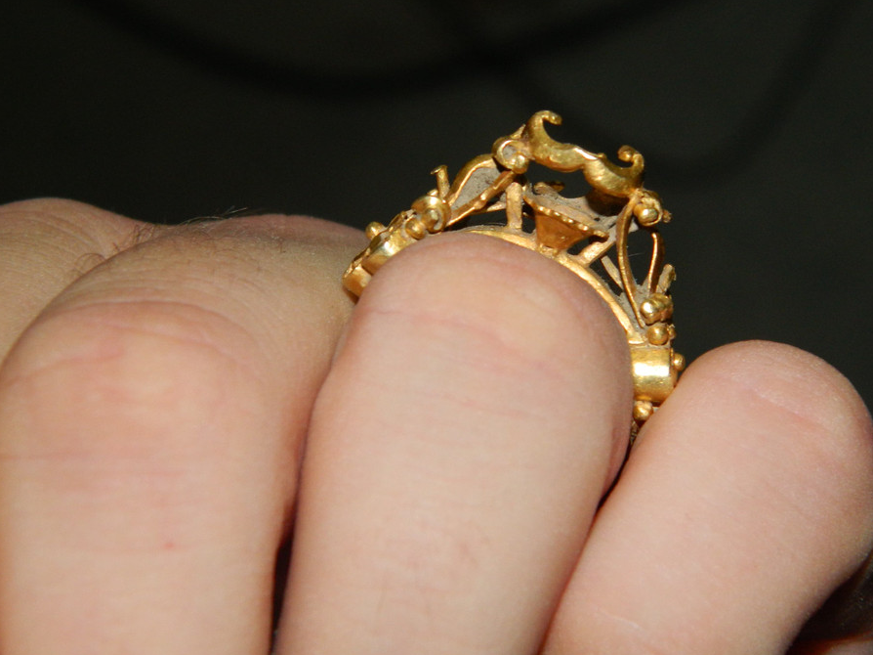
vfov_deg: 12.0
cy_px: 268
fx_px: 3101
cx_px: 517
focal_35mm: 123
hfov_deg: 16.0
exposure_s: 1/60
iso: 200
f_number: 12.6
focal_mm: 18.6
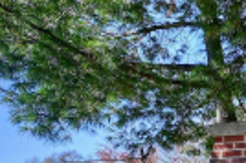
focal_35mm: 84
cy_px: 231
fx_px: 573
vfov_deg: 15.2
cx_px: 286
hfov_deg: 22.5
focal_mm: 15
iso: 100
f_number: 11
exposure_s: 1/40
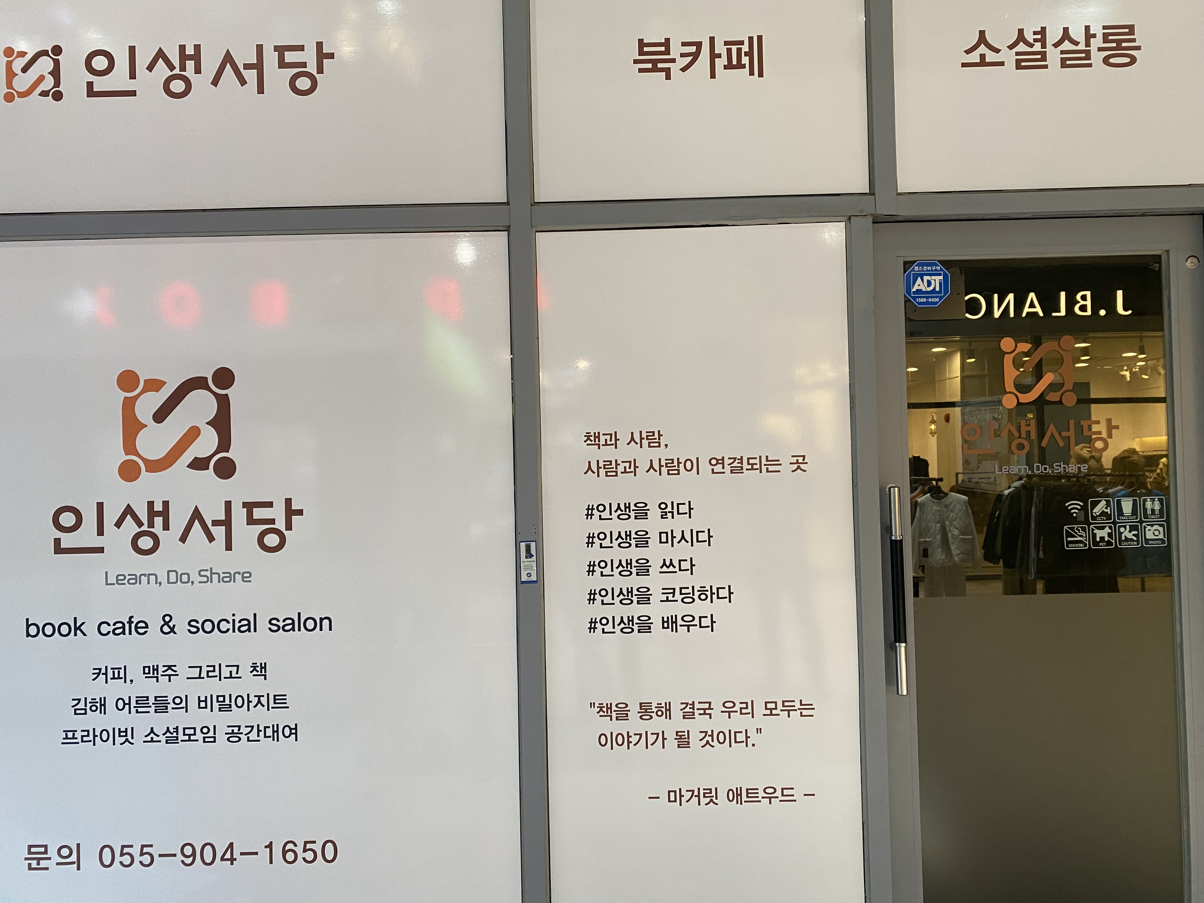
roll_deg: +1.2
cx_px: 602
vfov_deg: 53.1
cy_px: 452
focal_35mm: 26
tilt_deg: +1.2
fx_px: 904
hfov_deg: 67.3
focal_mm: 4.25
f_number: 1.8
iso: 125
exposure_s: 1/60
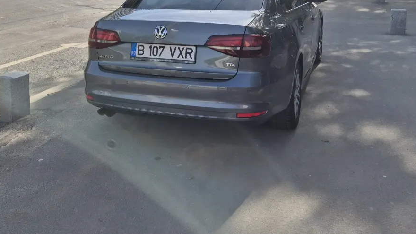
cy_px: 42
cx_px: 156
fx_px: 452
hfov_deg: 48.9
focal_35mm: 41
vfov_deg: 28.3
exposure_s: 1/1716
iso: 25
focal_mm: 5.4
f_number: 1.8
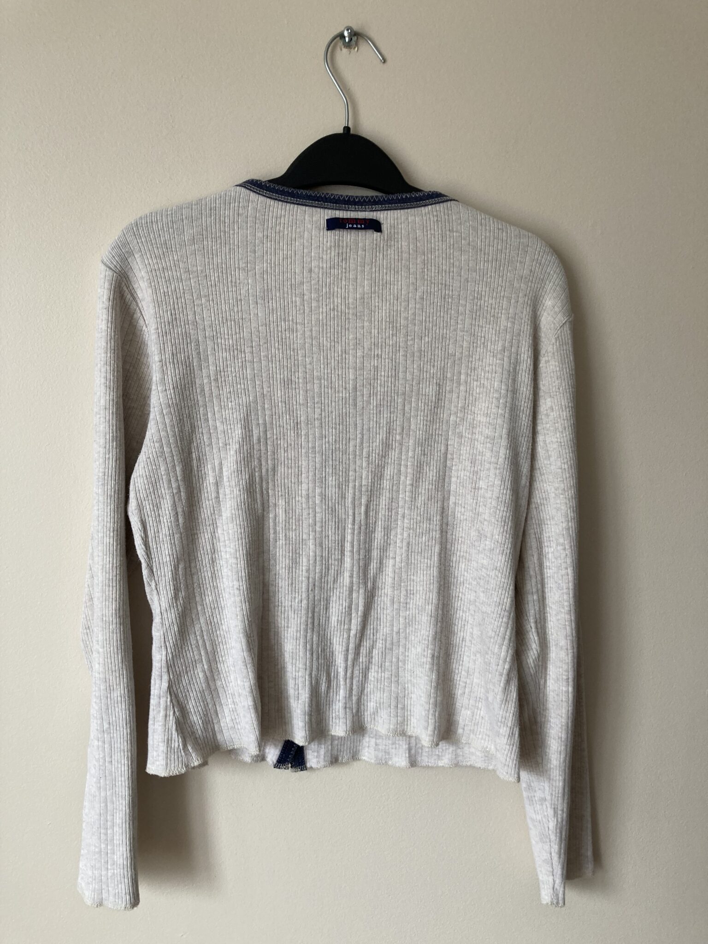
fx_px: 764
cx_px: 354
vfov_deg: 63.4
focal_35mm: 28
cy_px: 472
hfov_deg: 49.7
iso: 80
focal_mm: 3.99
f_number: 1.8
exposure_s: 1/94
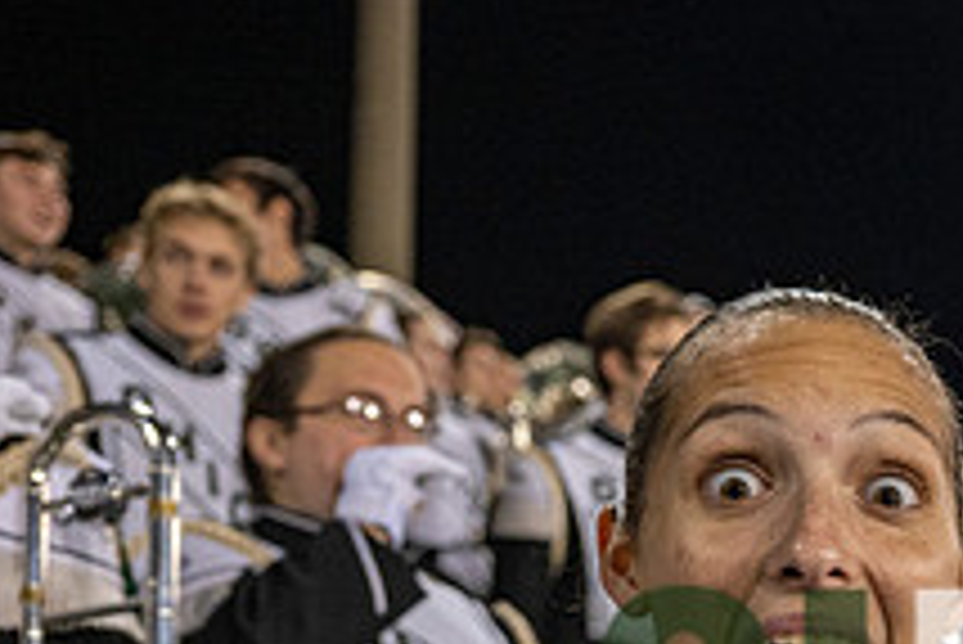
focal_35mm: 65
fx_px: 1740
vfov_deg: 19.6
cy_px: 799
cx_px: 940
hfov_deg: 29.1
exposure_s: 1/500
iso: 2000
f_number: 3.2
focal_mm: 24
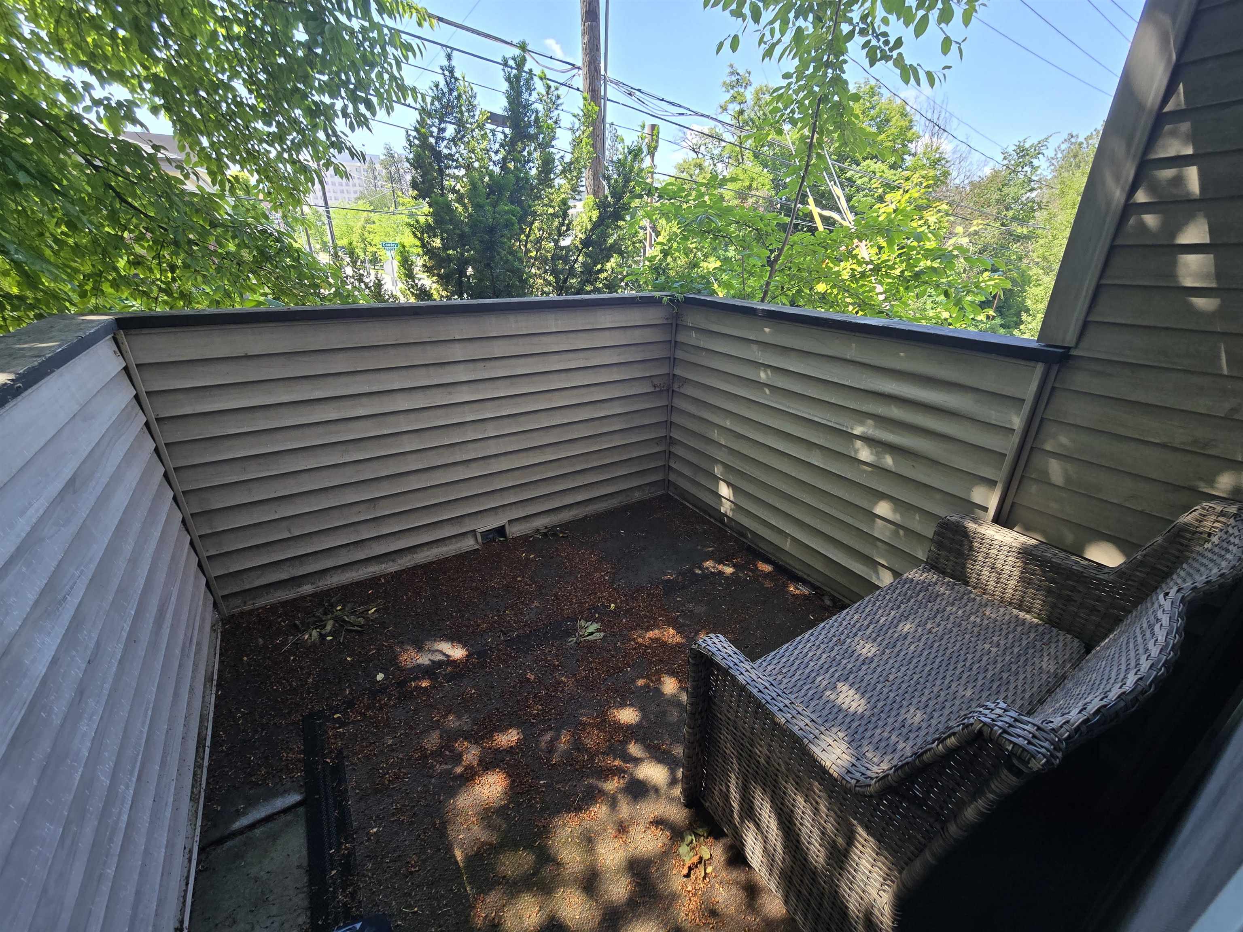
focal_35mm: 13
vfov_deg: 89.9
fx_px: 467
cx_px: 622
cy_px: 466
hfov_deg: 106.2
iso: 50
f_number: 2.2
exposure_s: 1/180
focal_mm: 2.2
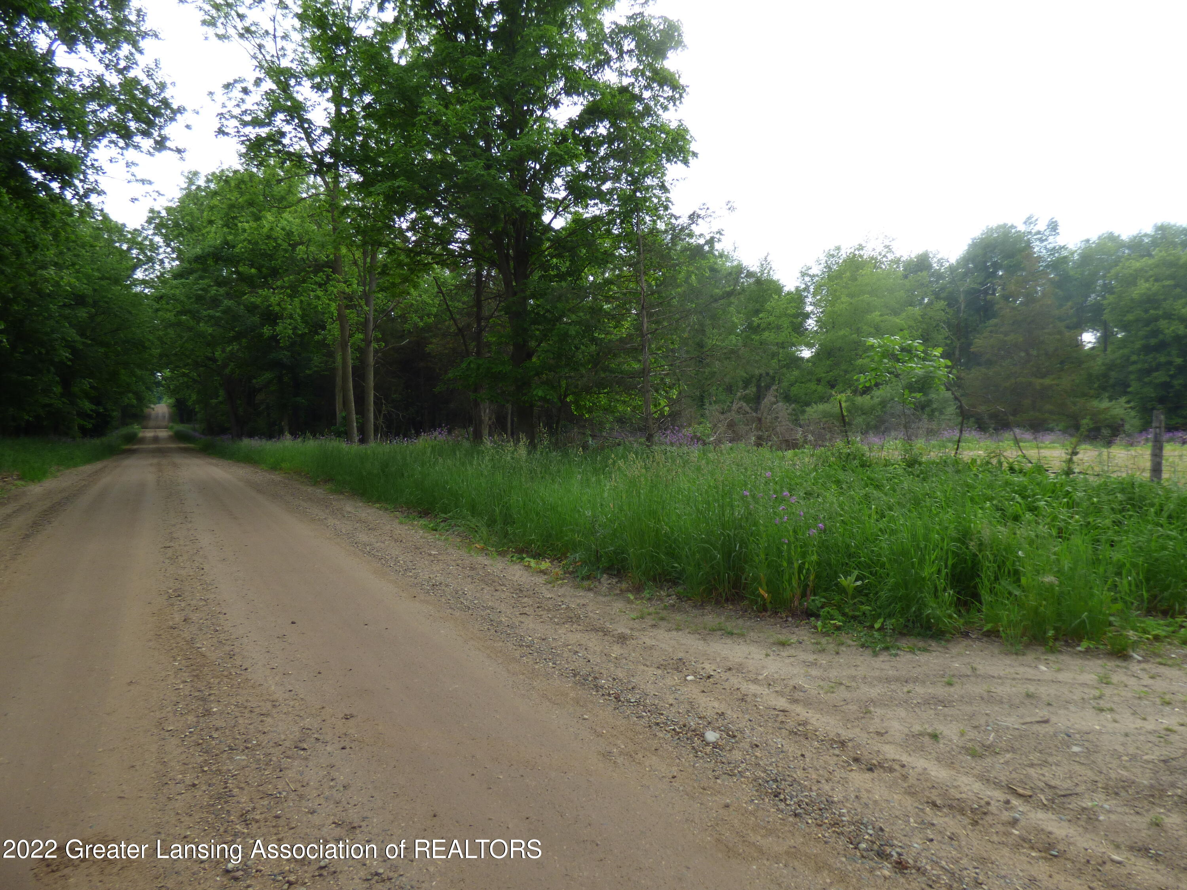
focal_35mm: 20
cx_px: 594
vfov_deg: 66.0
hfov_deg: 81.7
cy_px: 445
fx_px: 686
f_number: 2.8
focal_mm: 3.58
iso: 100
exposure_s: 1/400
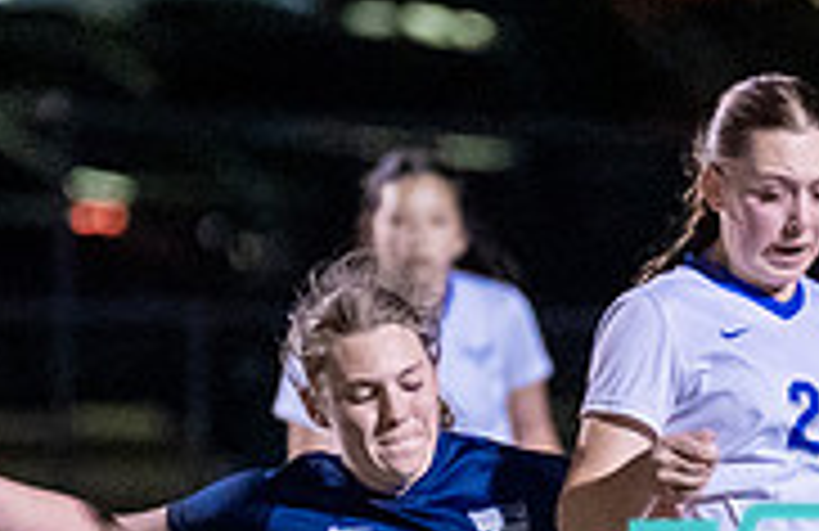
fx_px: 30724
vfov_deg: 1.0
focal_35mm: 1362
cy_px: 634
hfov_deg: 1.5
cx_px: 434
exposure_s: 1/1000
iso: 3200
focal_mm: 200
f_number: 2.8
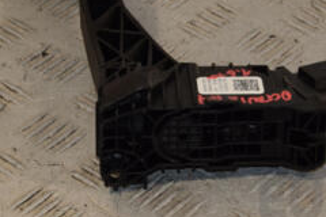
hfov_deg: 11.4
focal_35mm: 180
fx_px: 1630
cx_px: 234
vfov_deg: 7.6
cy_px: 18
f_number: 7.1
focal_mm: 48
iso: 800
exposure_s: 1/200
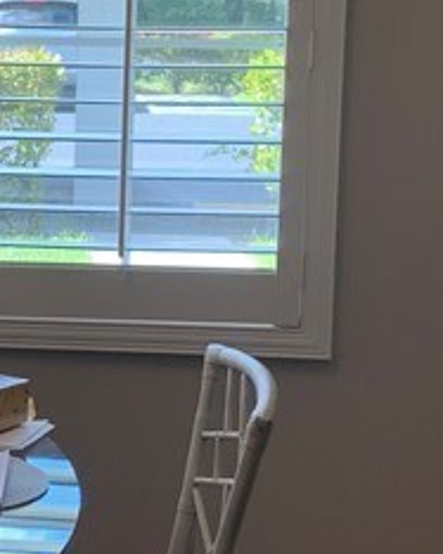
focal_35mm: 111
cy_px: 144
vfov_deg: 17.2
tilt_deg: -5.6
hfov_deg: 13.5
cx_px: -76
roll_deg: +0.0
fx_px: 1820
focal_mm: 4.25
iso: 40
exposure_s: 1/121
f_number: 1.8
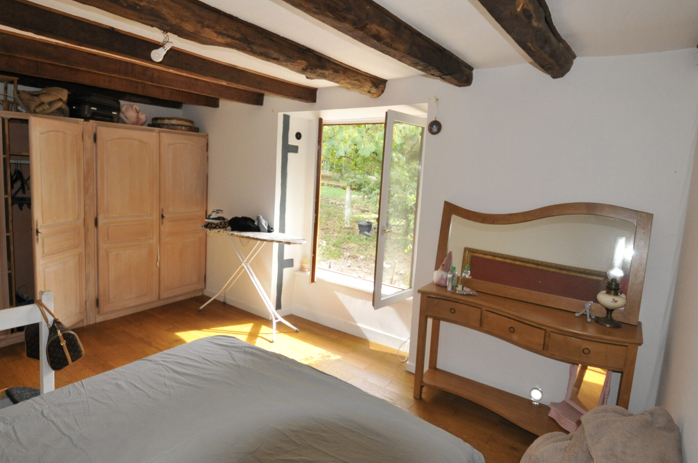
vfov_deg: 61.8
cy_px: 227
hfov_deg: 84.0
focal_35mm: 20
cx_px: 330
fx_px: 387
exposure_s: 1/250
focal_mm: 10
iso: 800
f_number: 5
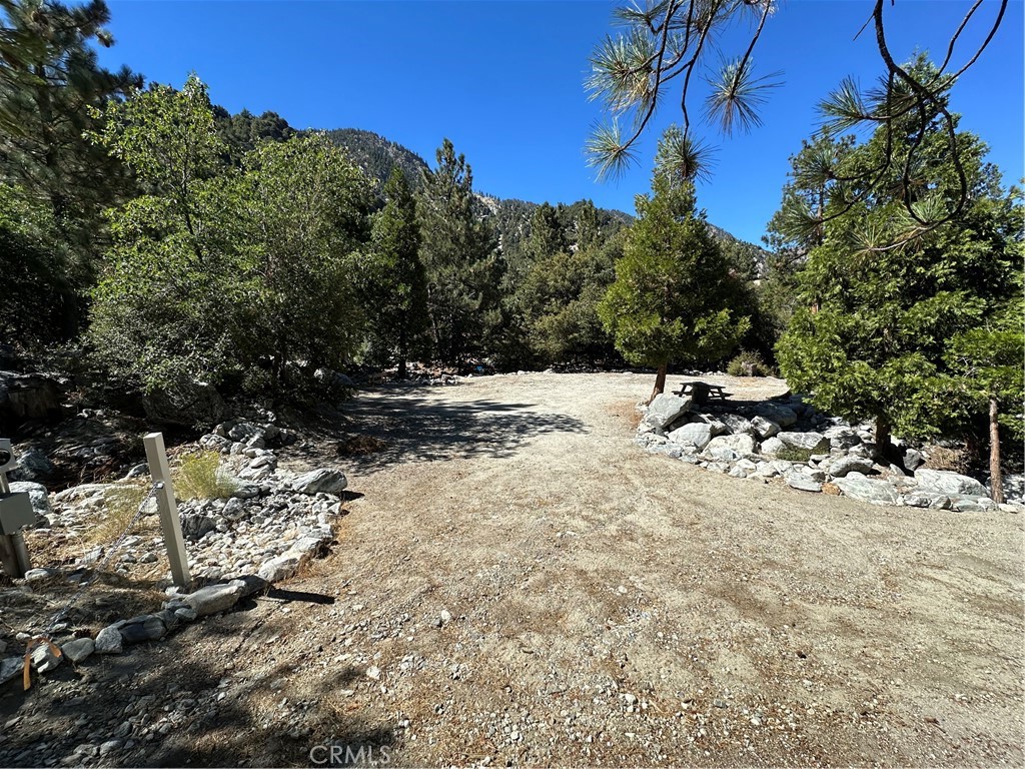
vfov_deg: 85.7
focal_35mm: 14
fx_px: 415
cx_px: 512
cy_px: 384
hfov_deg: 102.1
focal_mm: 2.22
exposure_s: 1/1473
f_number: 2.2
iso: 40
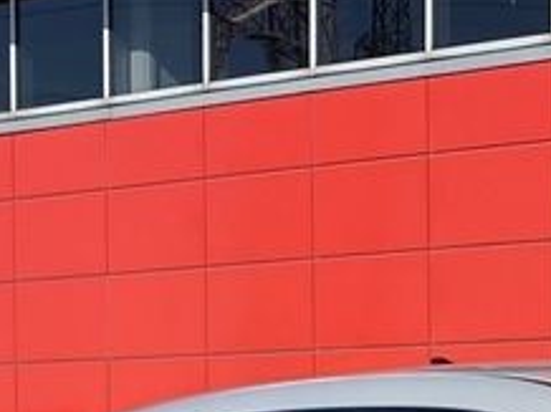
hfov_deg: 10.3
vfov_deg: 8.3
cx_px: 1226
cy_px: 779
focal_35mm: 172
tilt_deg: -4.4
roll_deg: -1.1
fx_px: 2735
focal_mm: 4.25
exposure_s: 1/3731
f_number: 1.8
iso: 32
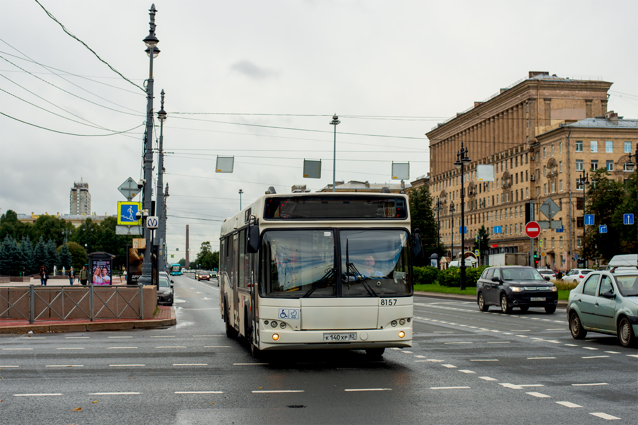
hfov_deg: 39.6
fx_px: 886
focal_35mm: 50
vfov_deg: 27.0
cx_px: 319
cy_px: 212
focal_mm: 50
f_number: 5.6
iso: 160
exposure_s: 1/500
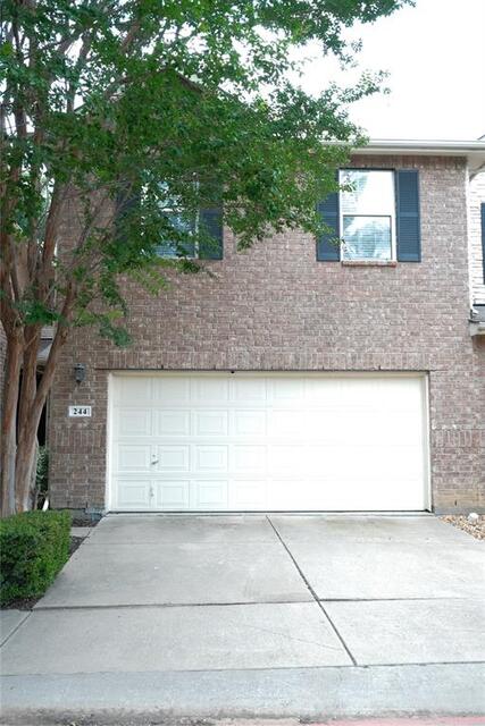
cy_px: 363
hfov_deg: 37.9
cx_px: 242
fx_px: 707
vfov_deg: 54.4
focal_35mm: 35
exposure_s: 1/125
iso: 100
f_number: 2.8
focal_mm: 23
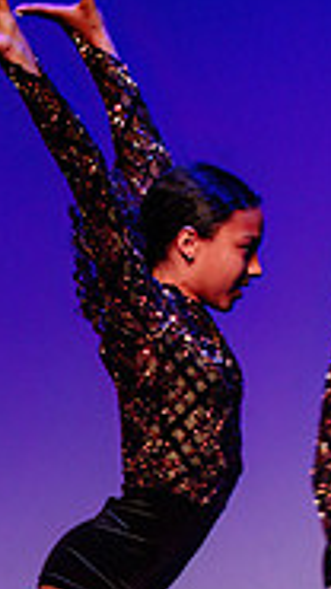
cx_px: 271
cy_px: 541
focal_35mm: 568
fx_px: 8867
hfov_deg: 2.1
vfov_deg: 3.8
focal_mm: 140
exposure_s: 1/400
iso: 1600
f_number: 2.8
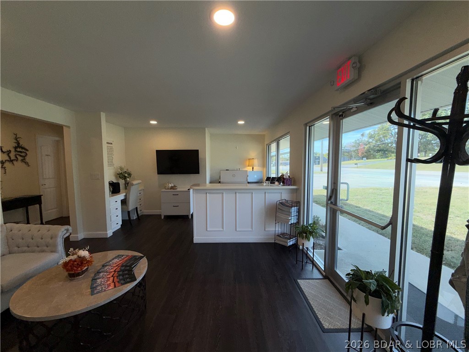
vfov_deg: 85.7
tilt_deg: -4.8
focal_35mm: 14
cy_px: 176
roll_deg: +0.4
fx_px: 190
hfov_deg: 102.1
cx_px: 234
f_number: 2.2
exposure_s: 1/120
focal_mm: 2.22
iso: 32
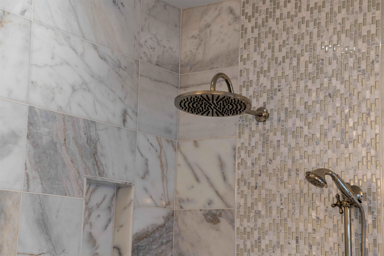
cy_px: 128
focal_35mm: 70
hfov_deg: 28.8
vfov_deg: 19.5
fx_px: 747
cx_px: 192
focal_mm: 70
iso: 400
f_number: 5.6
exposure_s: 1/100
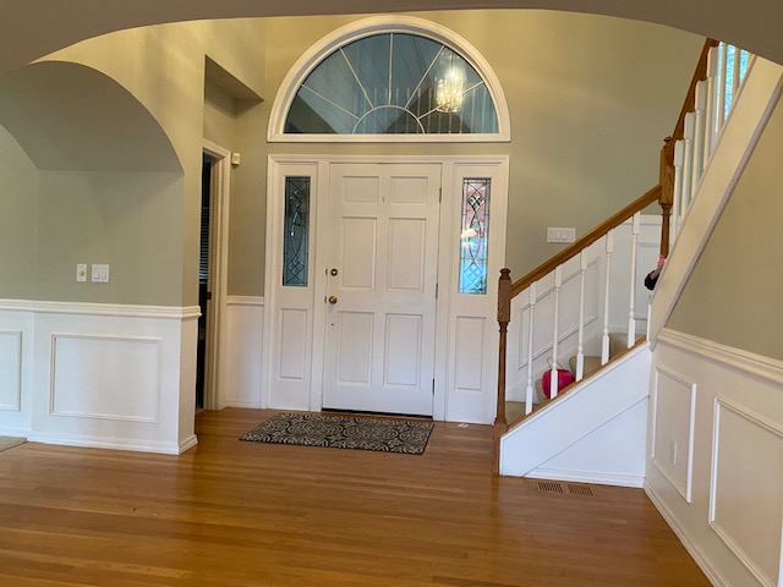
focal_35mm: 26
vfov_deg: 53.1
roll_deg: -2.2
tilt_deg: -1.6
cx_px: 392
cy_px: 294
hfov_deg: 67.3
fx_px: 588
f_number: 1.8
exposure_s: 1/60
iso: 320
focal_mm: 4.25
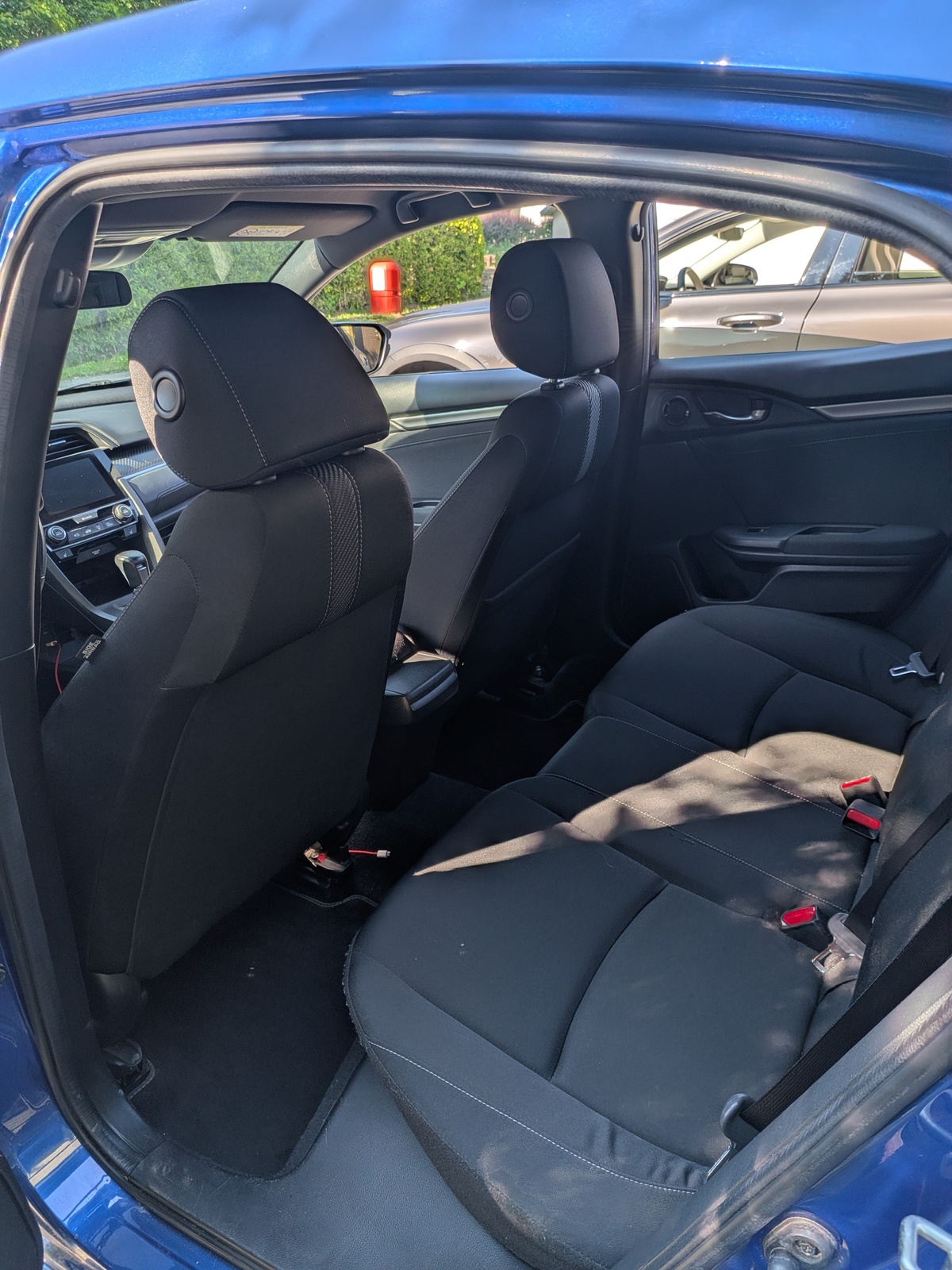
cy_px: 635
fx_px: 880
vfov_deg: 71.6
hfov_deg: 56.8
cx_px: 476
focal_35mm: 24
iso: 22
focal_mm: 4.53
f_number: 1.7
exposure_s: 1/333
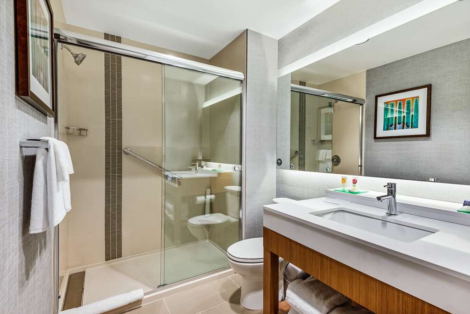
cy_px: 157
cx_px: 235
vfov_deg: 70.5
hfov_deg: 93.3
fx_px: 222
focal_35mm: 17
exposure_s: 1/60
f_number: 8
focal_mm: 17
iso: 320
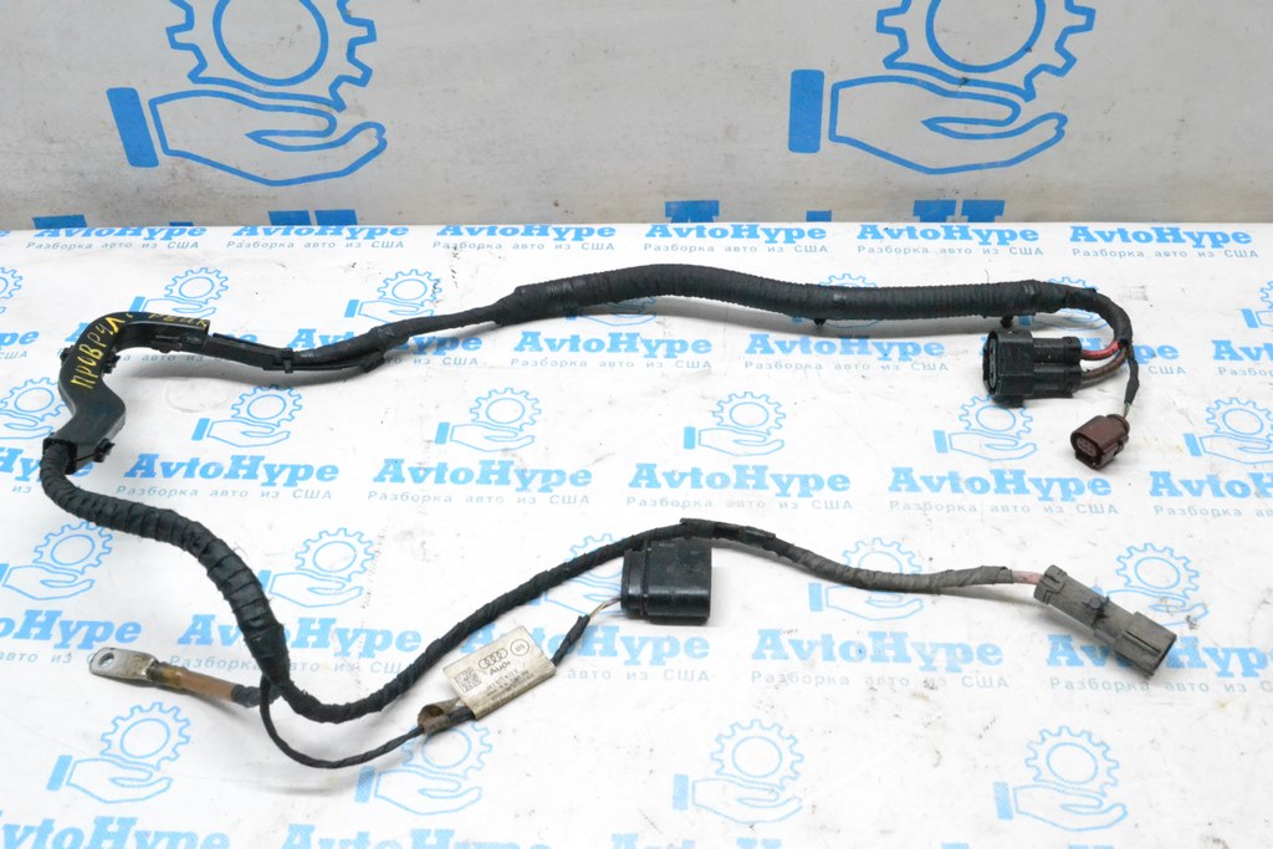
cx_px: 636
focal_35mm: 39
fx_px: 1379
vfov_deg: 34.2
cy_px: 424
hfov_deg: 49.5
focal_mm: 26
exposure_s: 1/125
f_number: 10
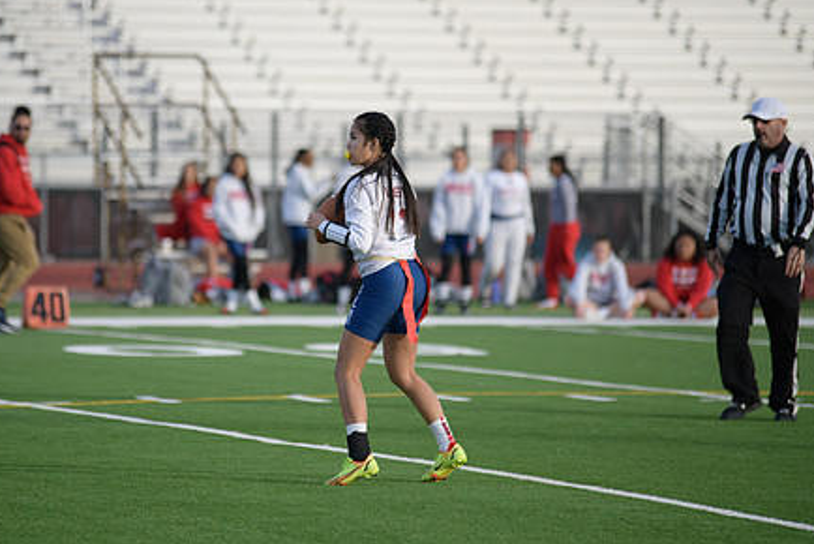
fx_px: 6041
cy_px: 235
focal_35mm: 267
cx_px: 336
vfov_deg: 5.2
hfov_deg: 7.7
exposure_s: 1/4000
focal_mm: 200
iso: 640
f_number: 2.8
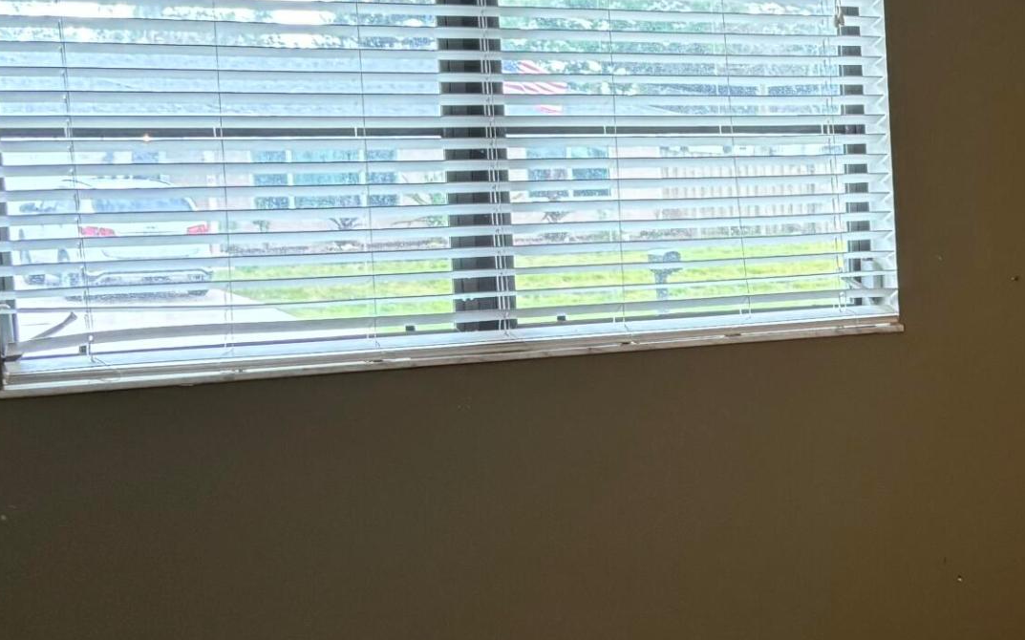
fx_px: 2067
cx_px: 1137
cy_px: 458
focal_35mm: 74
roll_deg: +0.4
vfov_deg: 17.5
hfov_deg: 25.7
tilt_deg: -8.0
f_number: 1.6
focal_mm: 5.96
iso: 400
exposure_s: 1/60
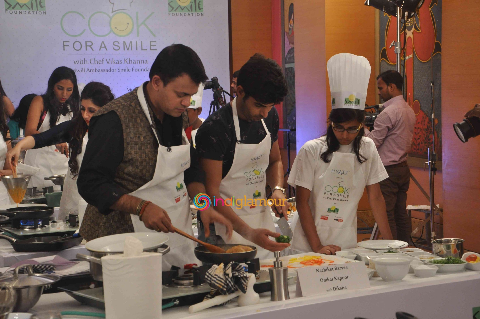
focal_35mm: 78
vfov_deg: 17.5
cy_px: 160
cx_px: 240
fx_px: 1039
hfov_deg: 26.0
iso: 1000
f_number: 8
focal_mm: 52
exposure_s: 1/50
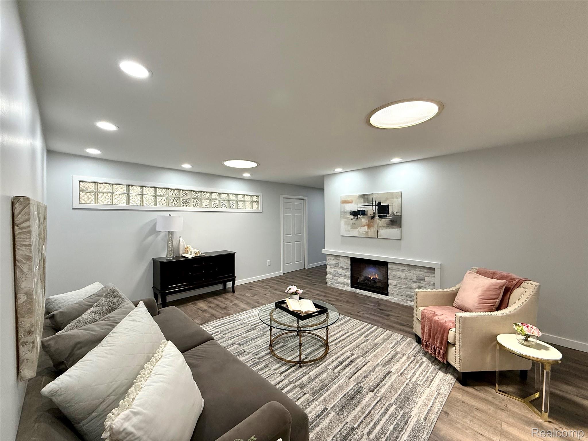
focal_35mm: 14
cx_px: 294
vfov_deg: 85.7
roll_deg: +0.0
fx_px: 238
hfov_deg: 102.1
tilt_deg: -0.5
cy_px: 220
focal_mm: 2.22
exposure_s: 1/120
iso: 160
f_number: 2.2
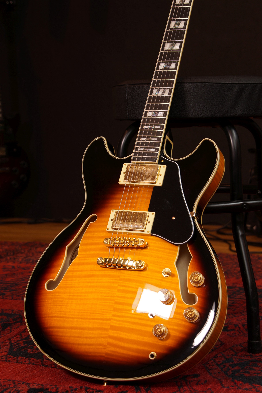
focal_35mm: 82
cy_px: 196
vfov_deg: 24.6
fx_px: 901
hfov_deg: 16.6
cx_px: 131
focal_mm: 55
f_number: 5.6
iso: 100
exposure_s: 1/13
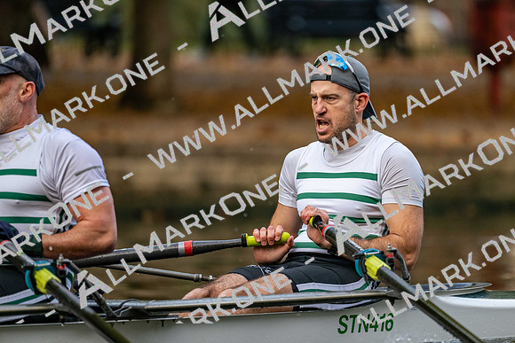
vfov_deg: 3.4
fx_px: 5723
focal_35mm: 400
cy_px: 172
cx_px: 258
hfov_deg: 5.2
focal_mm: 400
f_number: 4.5
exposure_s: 1/2500
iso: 2800
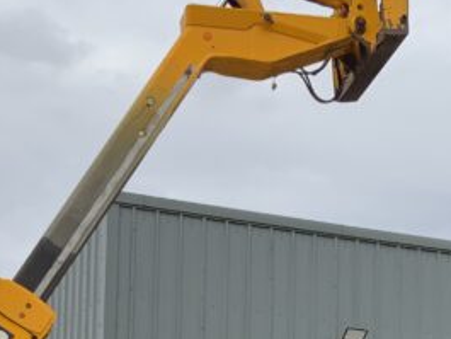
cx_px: 214
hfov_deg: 17.6
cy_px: 468
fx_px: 1460
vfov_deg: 12.7
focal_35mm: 112
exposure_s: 1/1168
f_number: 1.8
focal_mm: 3
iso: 16
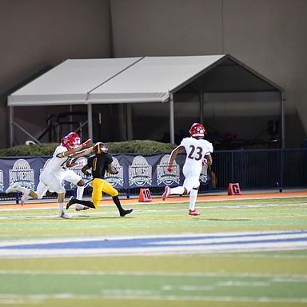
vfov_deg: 4.6
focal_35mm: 385
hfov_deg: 4.5
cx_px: 90
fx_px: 3863
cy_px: 153
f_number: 2.8
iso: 6400
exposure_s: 1/1000
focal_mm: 300
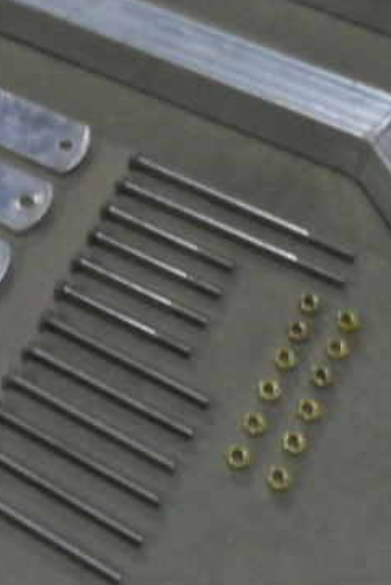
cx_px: -129
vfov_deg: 24.4
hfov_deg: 16.1
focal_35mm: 80
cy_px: 21
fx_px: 1301
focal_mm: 4.9
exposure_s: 1/20
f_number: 3.5
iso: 400
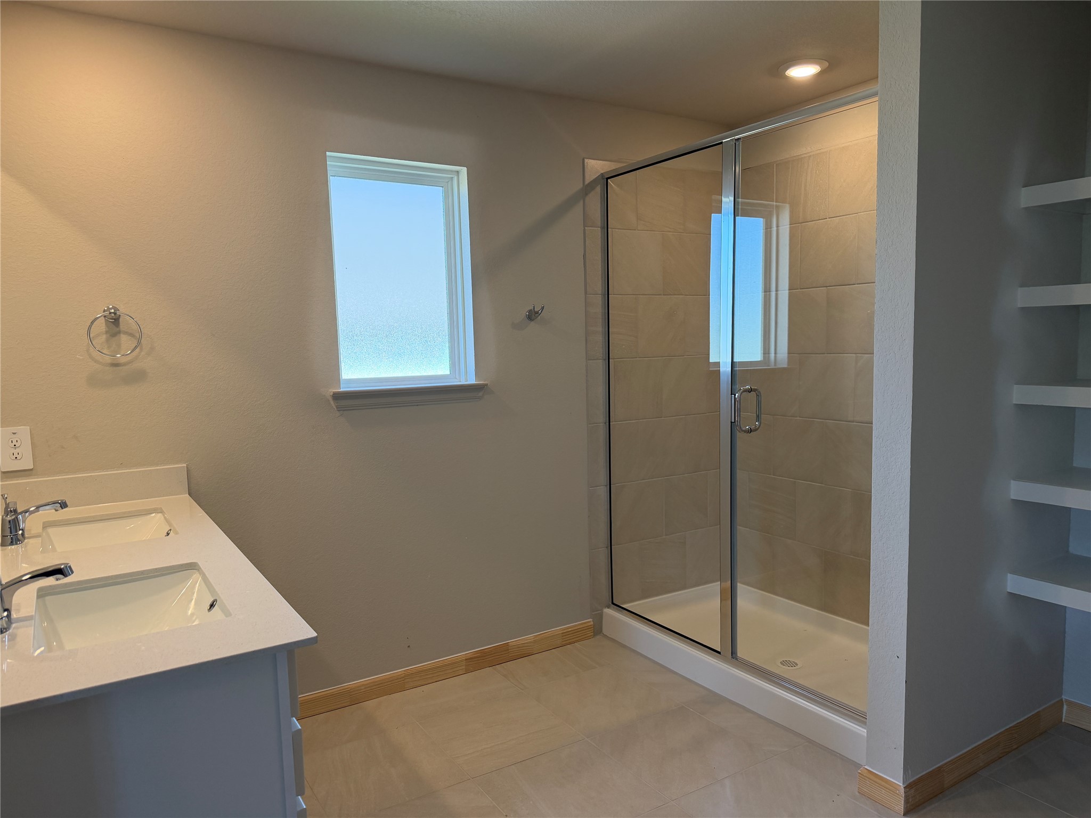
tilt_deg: -6.0
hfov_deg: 71.6
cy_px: 409
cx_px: 546
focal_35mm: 24
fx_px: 756
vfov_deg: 56.8
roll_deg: +1.9
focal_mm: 6.76
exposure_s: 1/222
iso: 160
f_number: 1.78
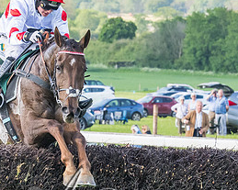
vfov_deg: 4.3
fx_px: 2521
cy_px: 121
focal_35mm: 358
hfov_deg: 5.4
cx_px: 95
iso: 800
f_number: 4
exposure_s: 1/2500
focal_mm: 70
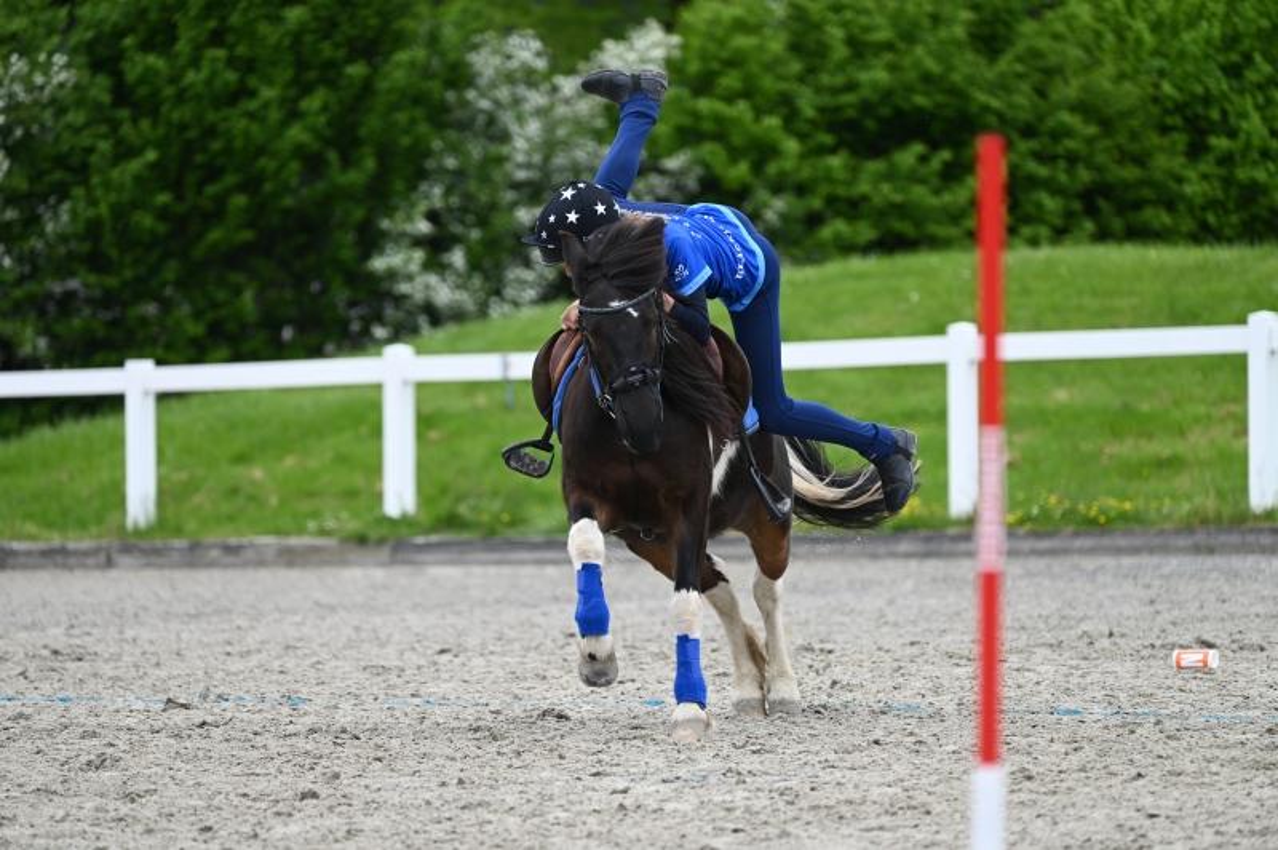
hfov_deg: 7.9
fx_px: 9222
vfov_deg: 5.3
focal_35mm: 260
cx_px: 639
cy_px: 425
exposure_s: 1/1250
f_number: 5
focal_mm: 260
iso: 400
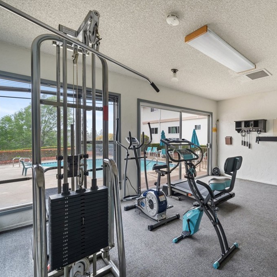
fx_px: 163
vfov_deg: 80.7
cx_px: 209
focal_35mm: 18
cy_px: 138
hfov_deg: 74.8
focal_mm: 14
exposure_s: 1/8
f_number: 5.6
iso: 800
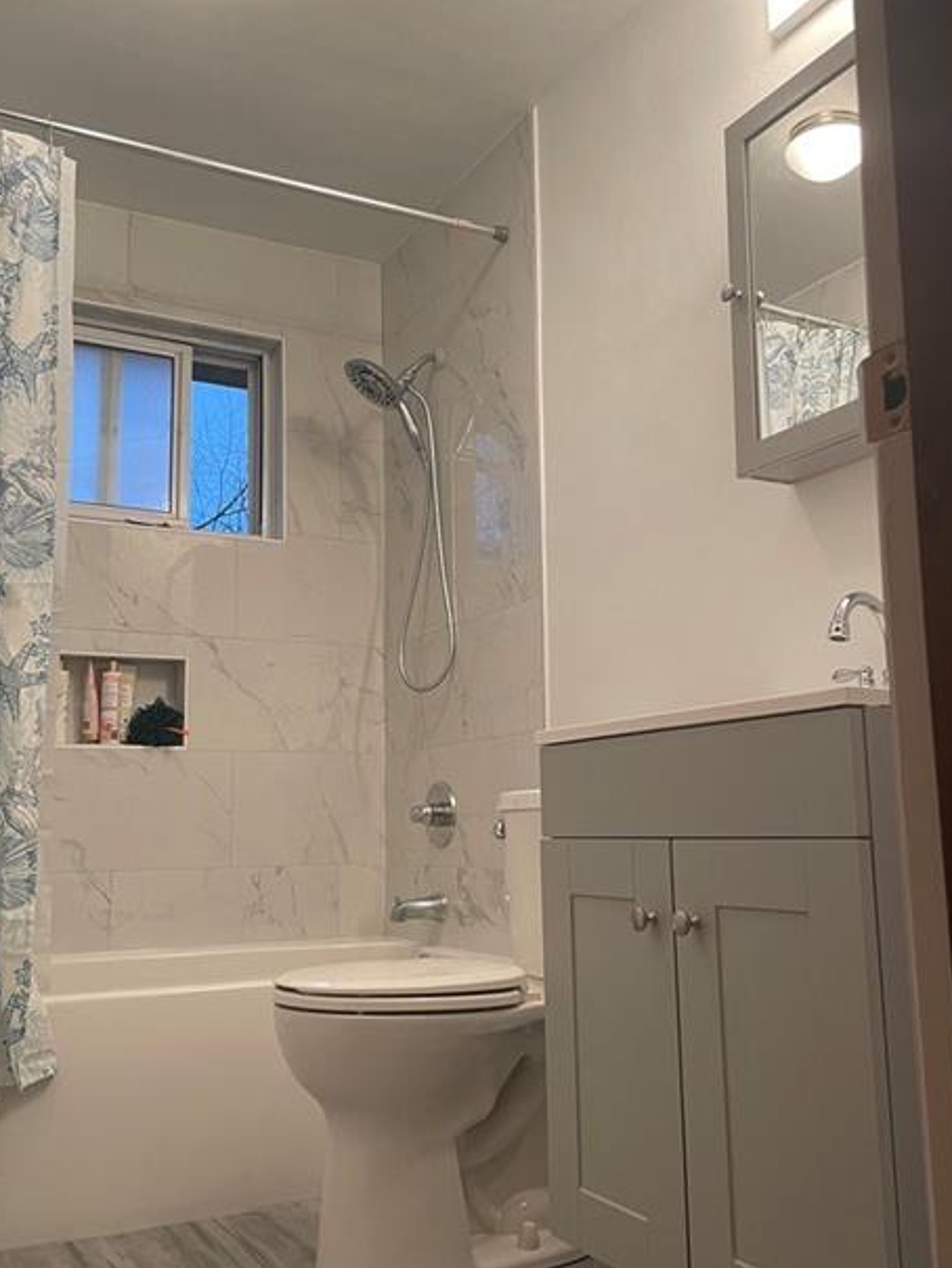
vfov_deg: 55.3
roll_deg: +0.5
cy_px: 650
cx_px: 442
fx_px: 1210
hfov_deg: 42.9
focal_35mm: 33
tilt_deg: +7.5
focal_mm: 4.2
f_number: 1.6
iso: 80
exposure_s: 1/60
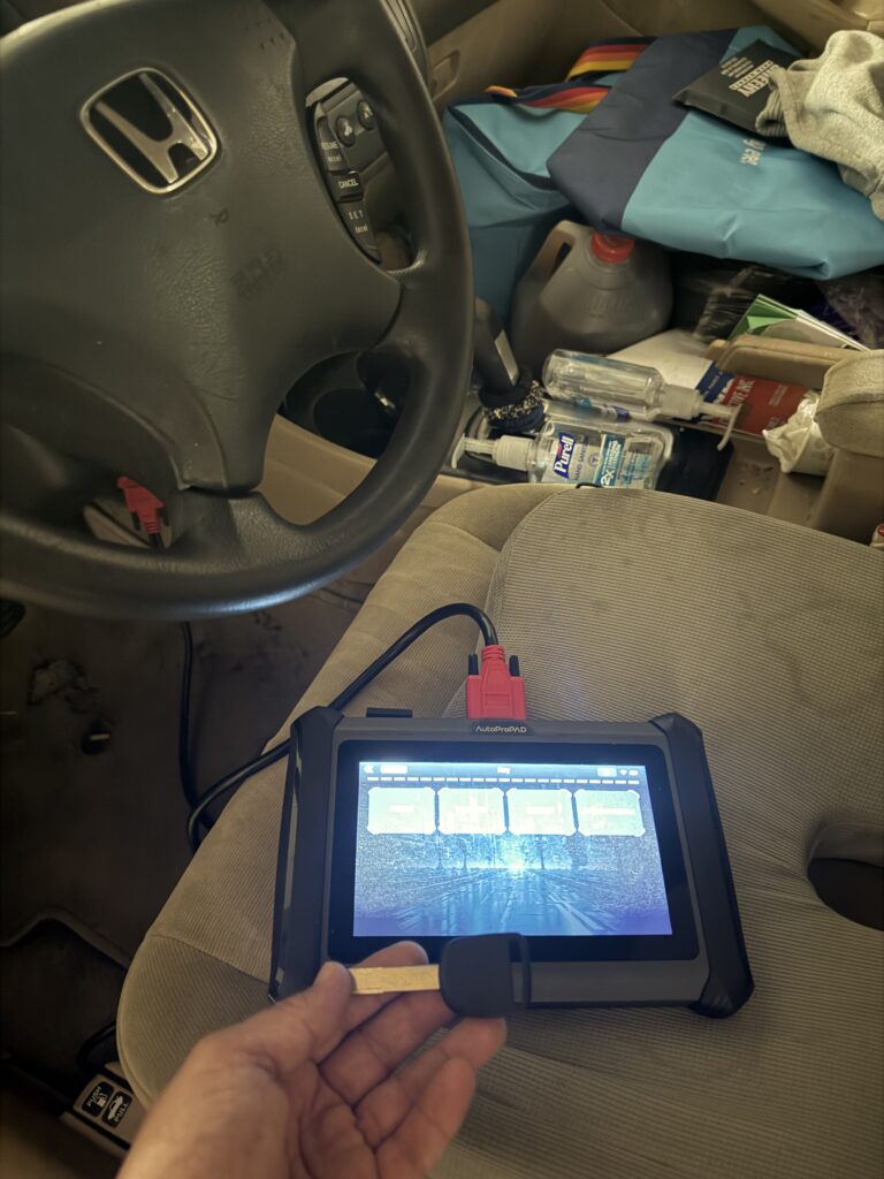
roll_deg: +11.8
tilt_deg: -43.8
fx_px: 817
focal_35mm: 24
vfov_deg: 71.6
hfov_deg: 56.8
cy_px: 590
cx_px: 442
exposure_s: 1/11
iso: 1000
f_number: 1.78
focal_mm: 6.76
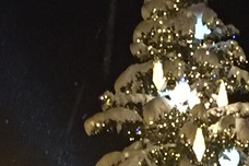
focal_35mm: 212
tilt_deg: +5.6
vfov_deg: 6.2
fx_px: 1466
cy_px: 372
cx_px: 251
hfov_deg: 9.6
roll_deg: +0.9
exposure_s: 1/25
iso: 250
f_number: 2.2
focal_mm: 4.15
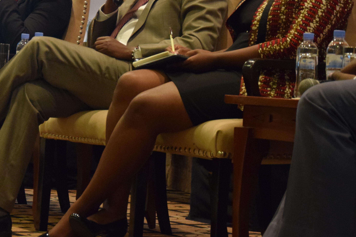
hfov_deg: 12.5
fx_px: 1612
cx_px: 62
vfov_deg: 8.4
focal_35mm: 163
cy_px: 40
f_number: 5
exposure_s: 1/60
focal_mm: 50
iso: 2800
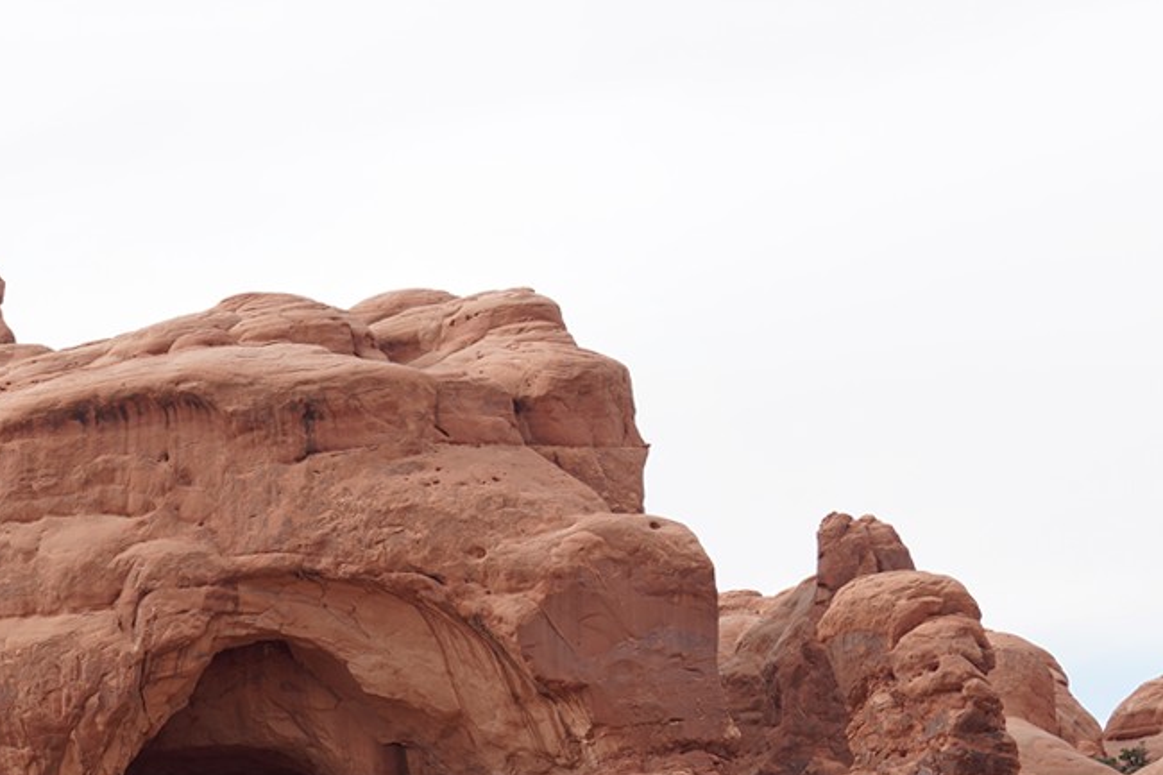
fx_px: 3779
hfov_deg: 16.3
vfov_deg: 11.5
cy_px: 843
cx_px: -438
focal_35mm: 117
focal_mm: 38
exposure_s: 1/100
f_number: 9
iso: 100
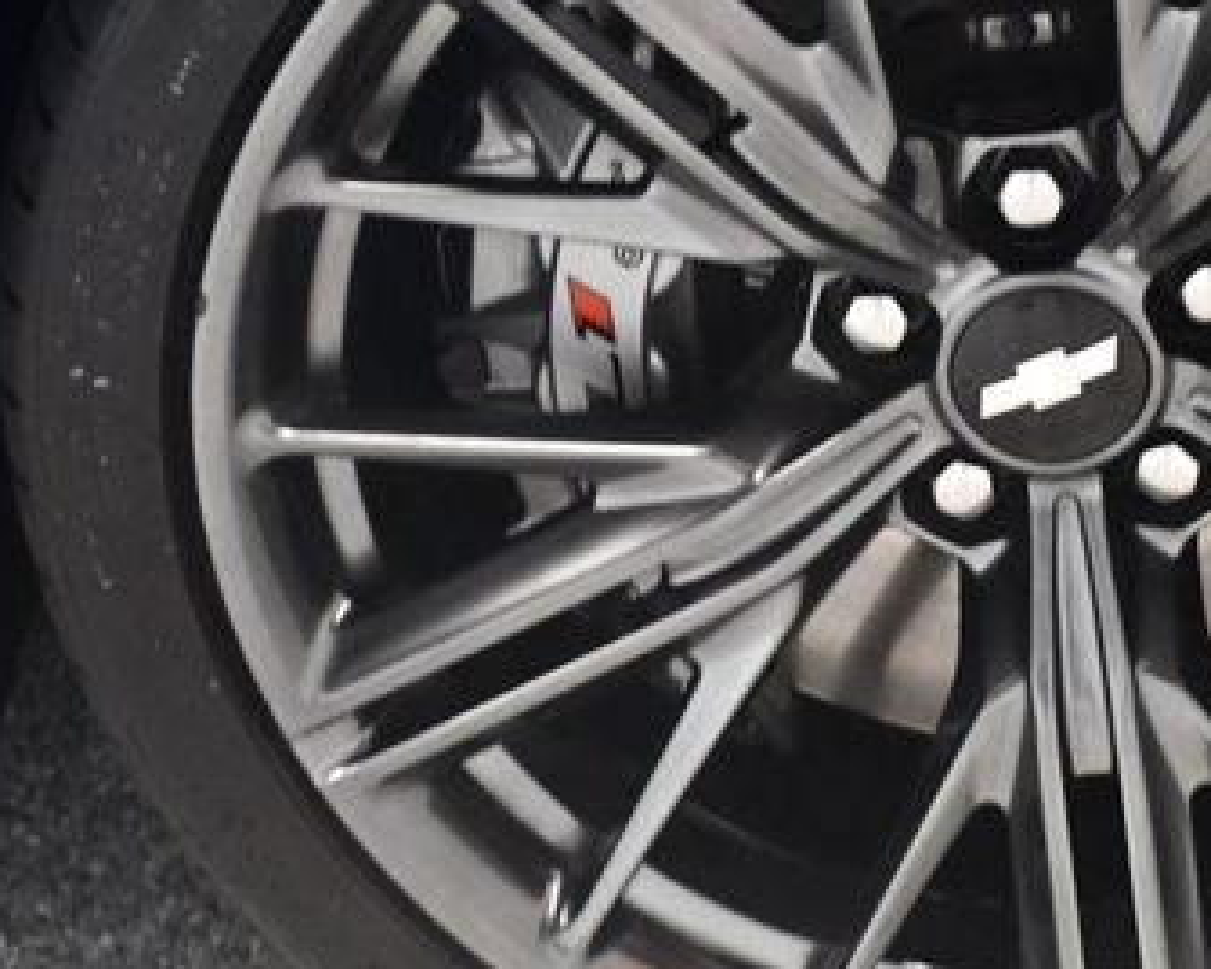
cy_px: 416
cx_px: 1052
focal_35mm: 129
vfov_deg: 12.0
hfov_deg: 14.8
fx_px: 4623
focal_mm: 48
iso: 5600
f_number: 4.5
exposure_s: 1/60
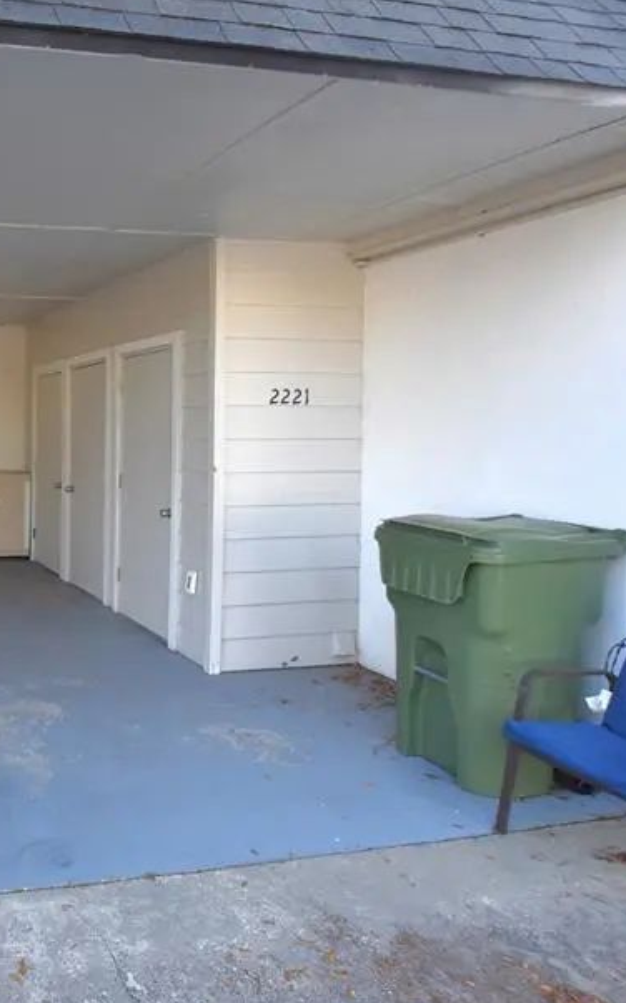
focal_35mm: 26
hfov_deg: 39.8
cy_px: 443
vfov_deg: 70.2
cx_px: -45
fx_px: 710
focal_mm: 10
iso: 800
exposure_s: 1/320
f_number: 8
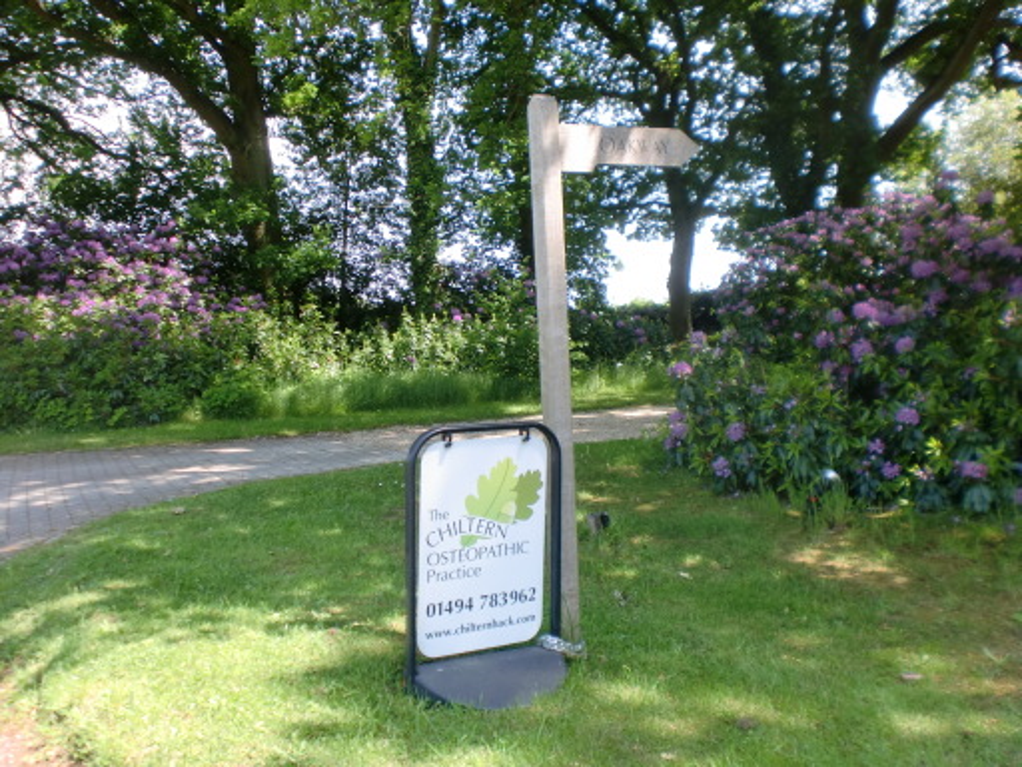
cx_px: 511
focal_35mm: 35
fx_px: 1033
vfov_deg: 40.7
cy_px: 384
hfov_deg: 52.6
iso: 64
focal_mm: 6.3
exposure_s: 1/125
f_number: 3.1
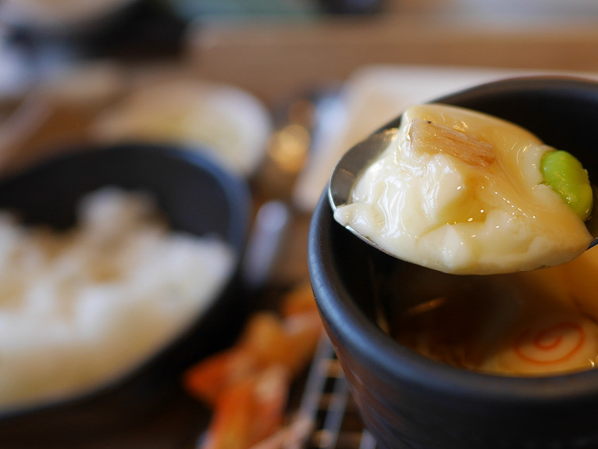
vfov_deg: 30.9
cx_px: 461
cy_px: 228
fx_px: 812
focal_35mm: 47
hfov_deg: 39.2
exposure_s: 1/100
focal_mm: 15
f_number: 2
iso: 200
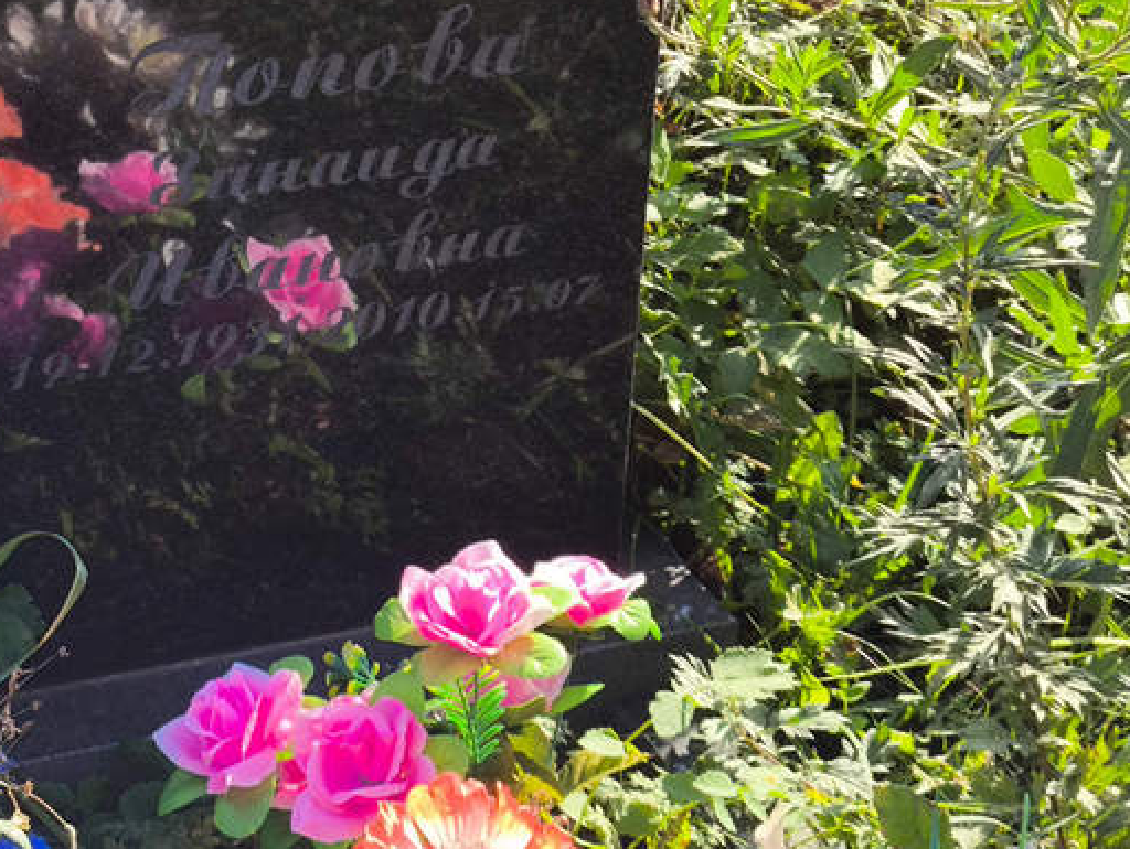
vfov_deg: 18.8
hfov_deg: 24.8
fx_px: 2549
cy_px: 243
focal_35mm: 78
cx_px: 321
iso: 50
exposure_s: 1/515
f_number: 1.7
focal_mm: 4.71
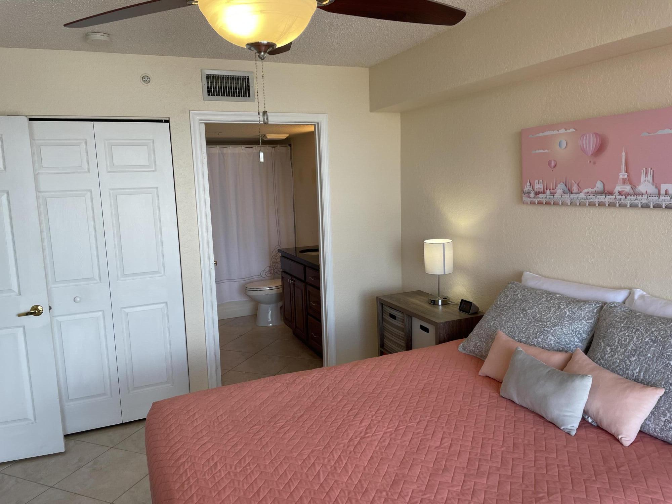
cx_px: 336
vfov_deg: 53.1
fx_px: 505
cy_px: 252
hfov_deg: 67.3
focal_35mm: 26
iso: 32
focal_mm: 4.2
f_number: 1.6
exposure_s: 1/144
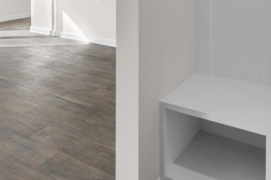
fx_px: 295
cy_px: -32
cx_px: 158
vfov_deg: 29.6
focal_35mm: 39
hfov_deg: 49.1
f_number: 6.3
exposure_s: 1/15
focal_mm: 11
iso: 200
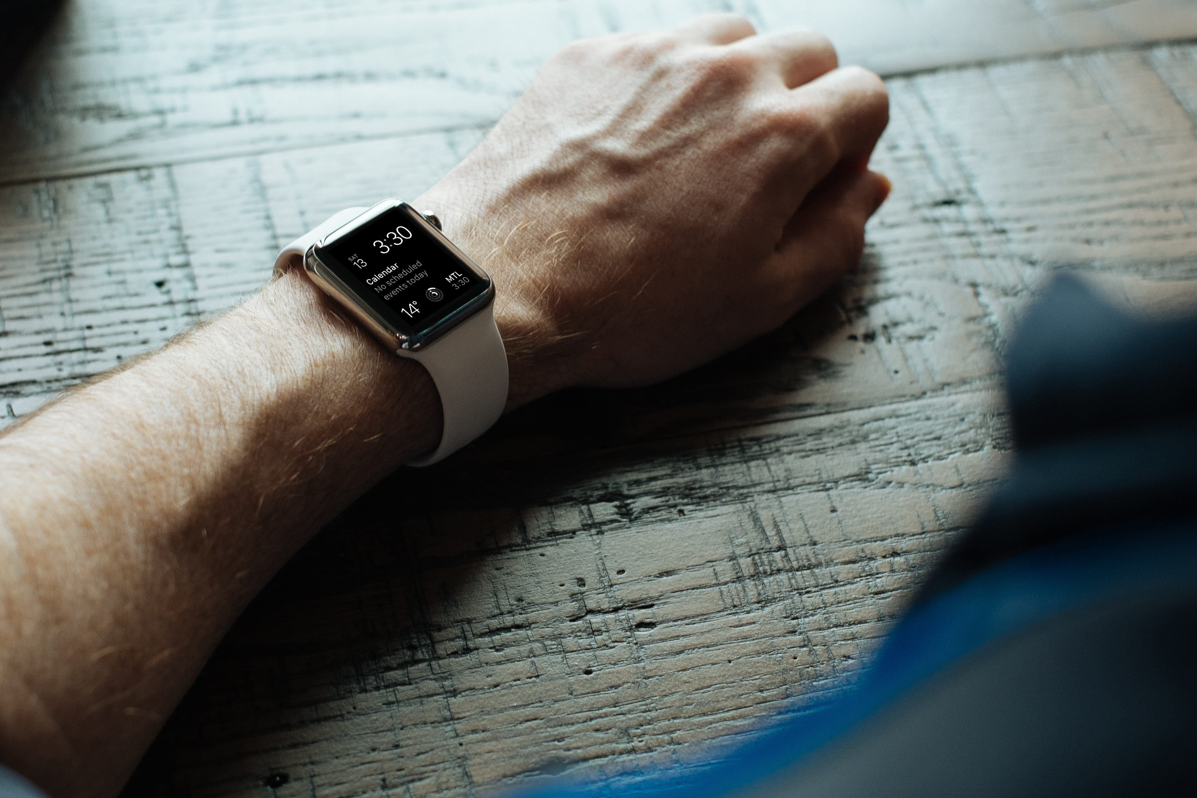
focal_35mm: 68
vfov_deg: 20.0
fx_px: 2261
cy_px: 352
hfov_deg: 29.6
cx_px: 508
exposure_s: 1/30
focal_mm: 35
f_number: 2.8
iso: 800
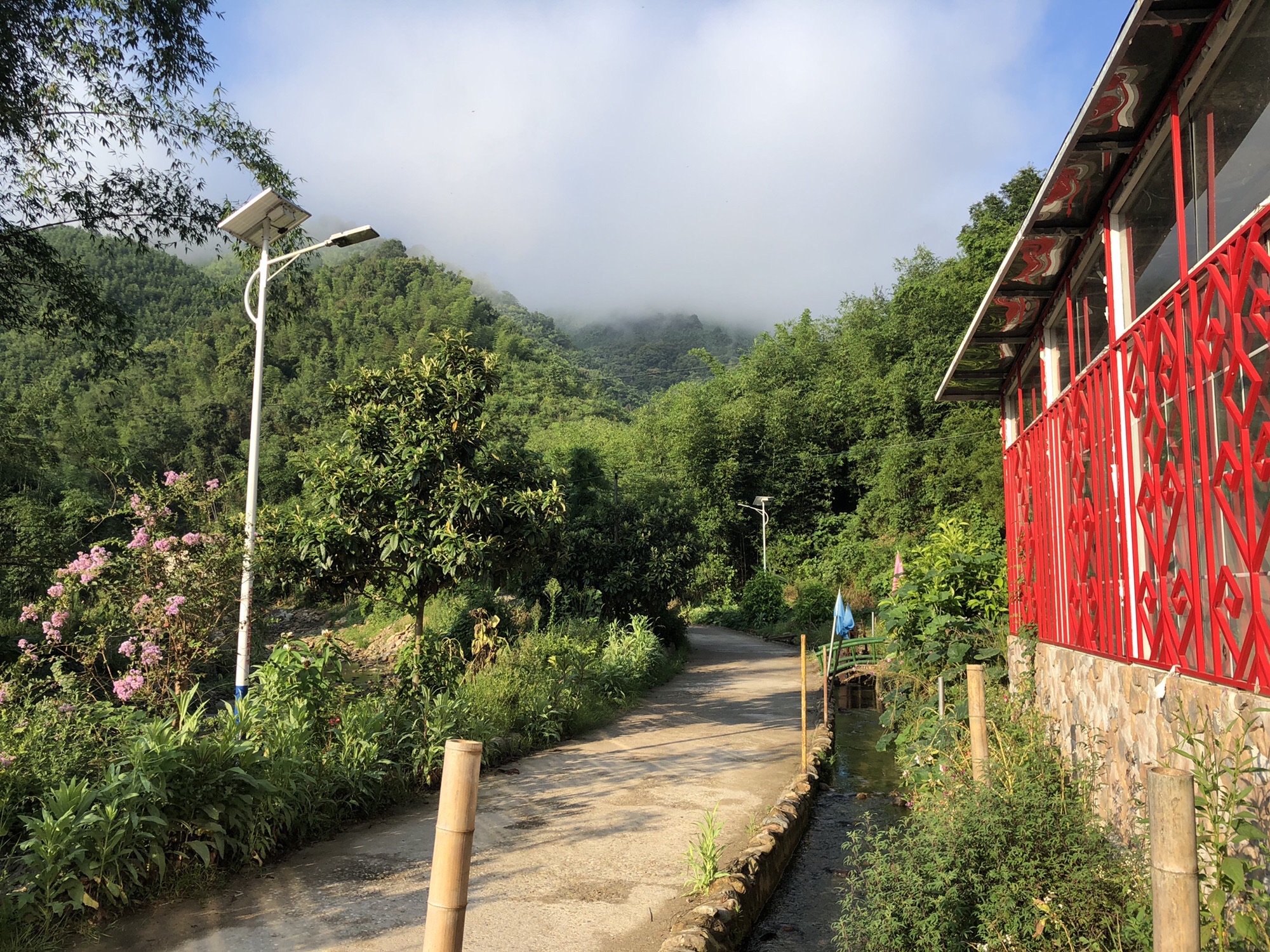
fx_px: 1027
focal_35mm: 28
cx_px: 635
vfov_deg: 49.7
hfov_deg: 63.4
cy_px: 476
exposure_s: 1/873
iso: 20
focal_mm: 4
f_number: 1.8
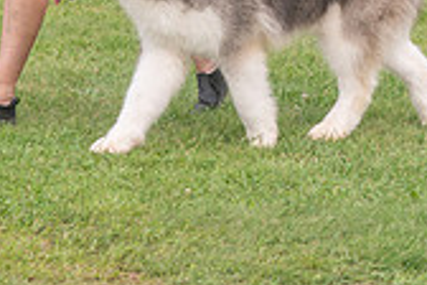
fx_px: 4614
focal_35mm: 389
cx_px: 205
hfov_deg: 5.3
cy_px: -165
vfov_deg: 3.5
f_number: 4.5
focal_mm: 97
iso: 200
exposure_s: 1/640
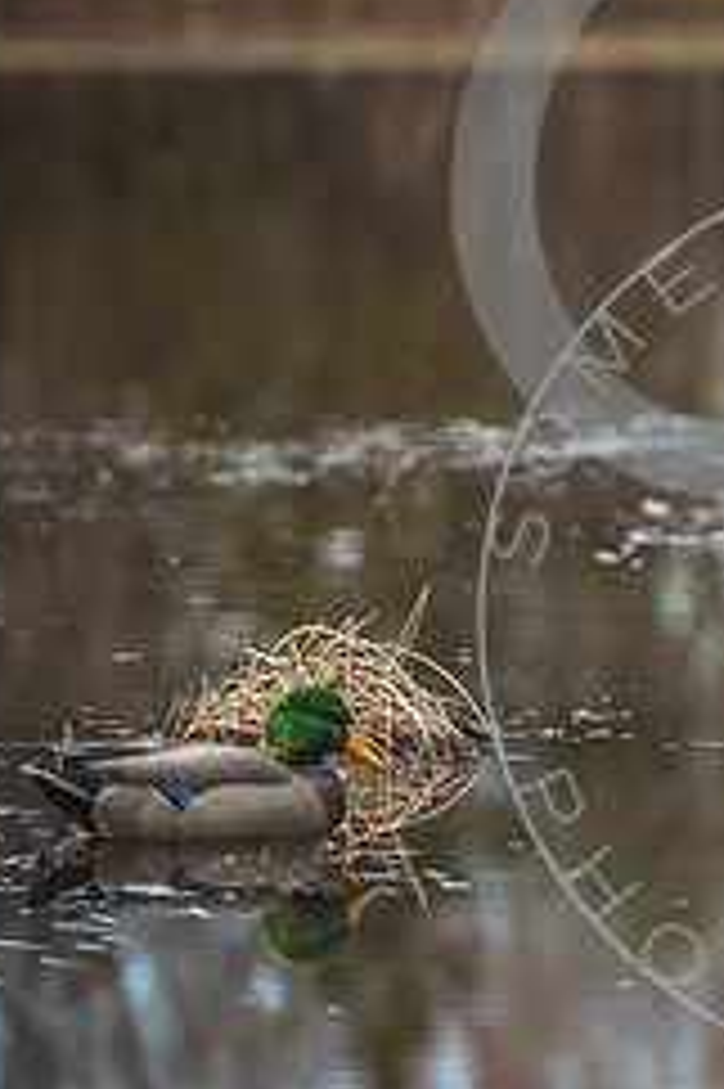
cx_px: 1137
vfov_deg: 7.1
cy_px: 241
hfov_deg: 4.7
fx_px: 8730
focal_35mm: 289
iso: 100
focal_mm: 116
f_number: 2.8
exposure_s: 1/400
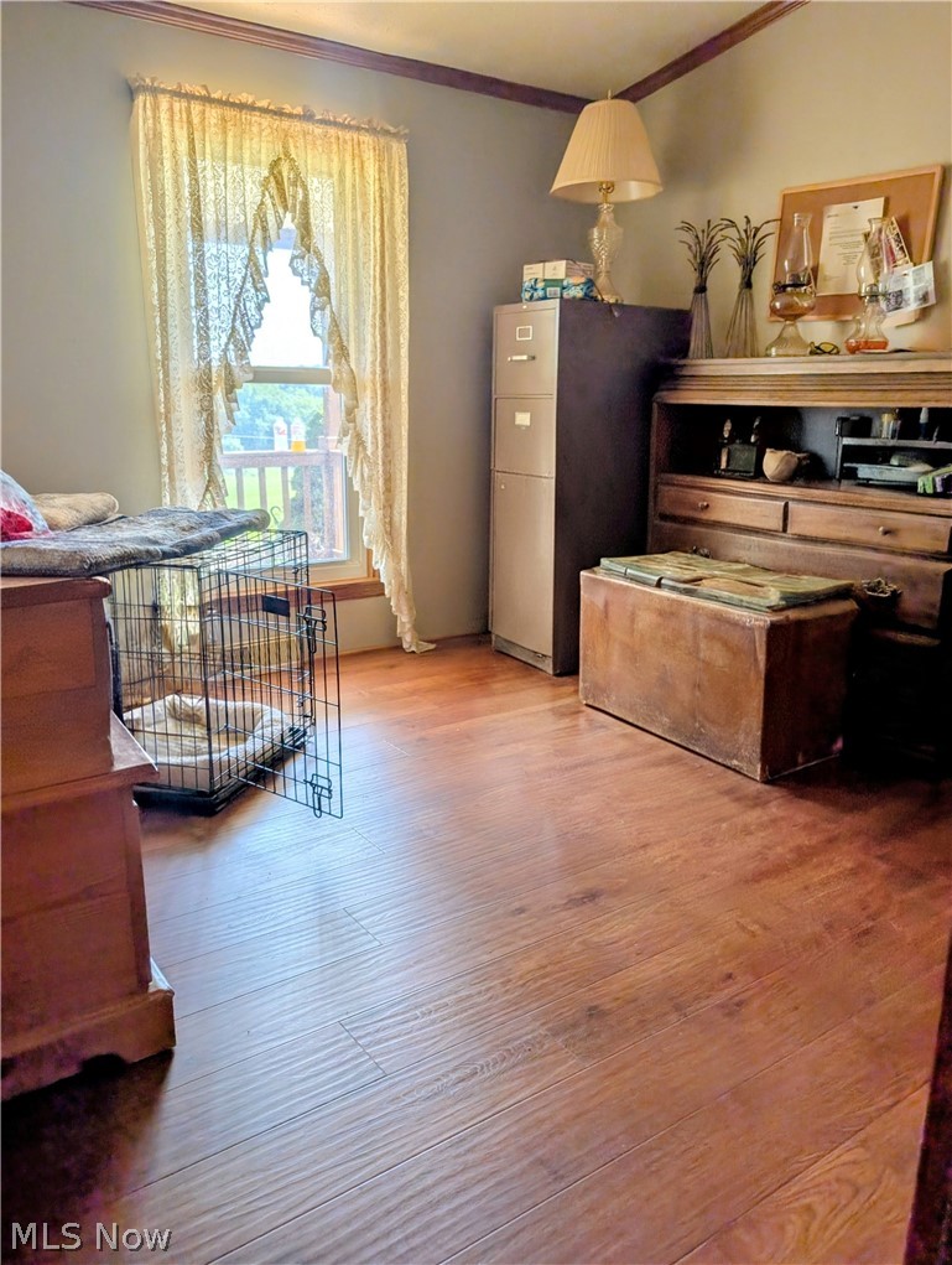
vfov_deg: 71.5
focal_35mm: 24
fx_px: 878
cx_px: 476
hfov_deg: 56.9
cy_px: 632
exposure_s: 1/210
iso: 18
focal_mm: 6.9
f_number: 1.68
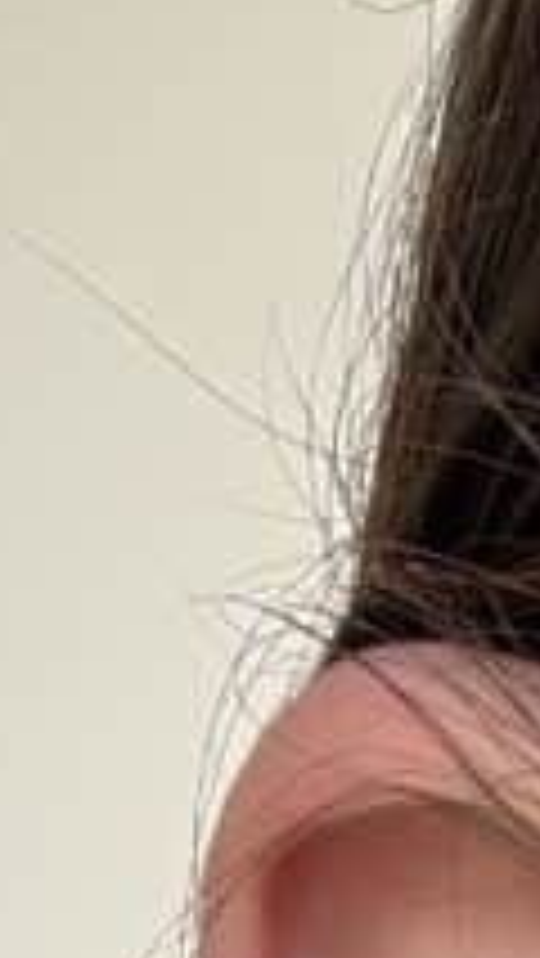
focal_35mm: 157
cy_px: 1669
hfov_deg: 7.6
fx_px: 3992
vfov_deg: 12.6
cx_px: -171
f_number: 1.9
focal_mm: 2.69
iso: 32
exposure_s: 1/121
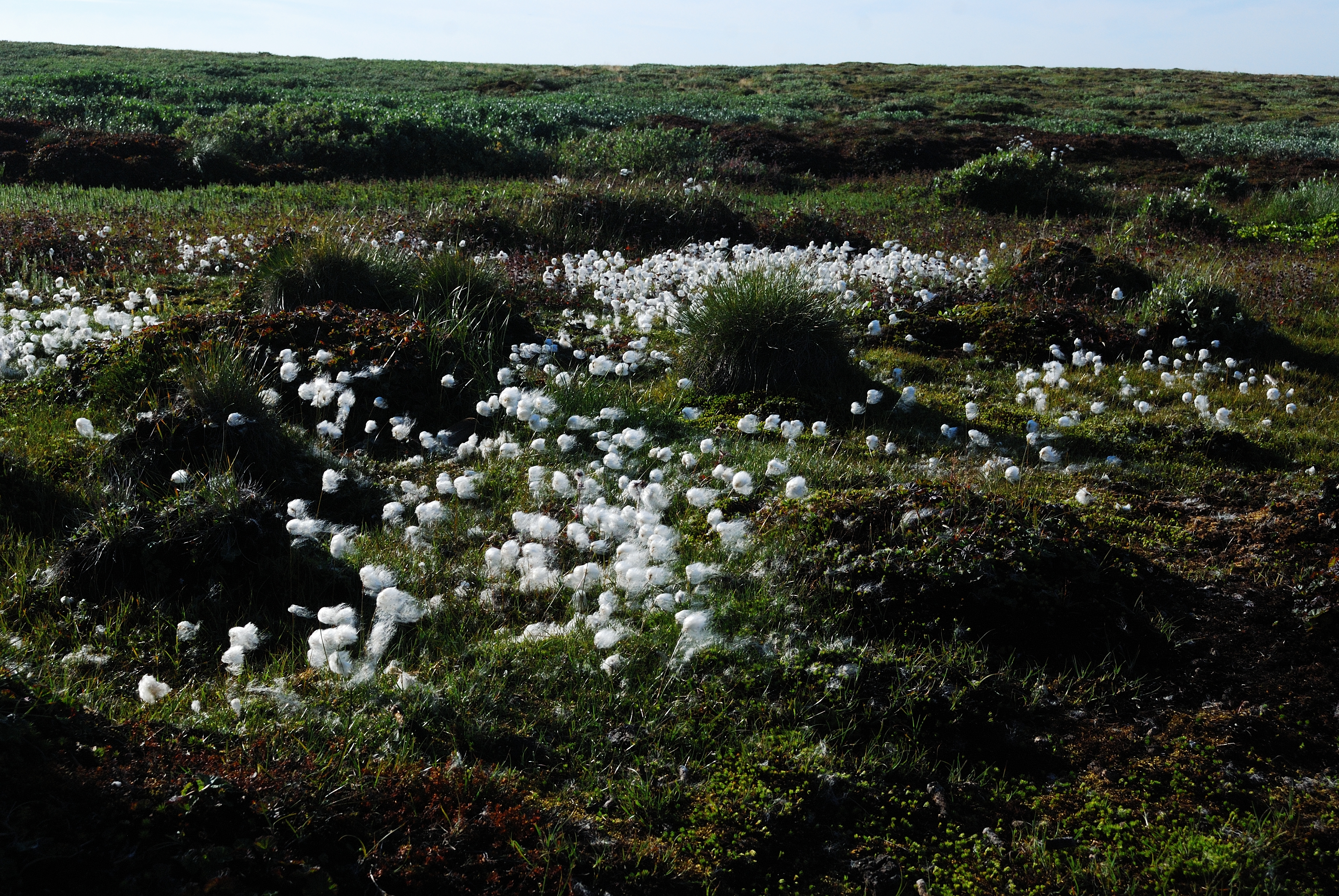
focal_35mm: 48
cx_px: 670
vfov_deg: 28.2
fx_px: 1787
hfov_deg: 41.1
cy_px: 448
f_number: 11
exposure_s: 1/500
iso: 400
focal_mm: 32
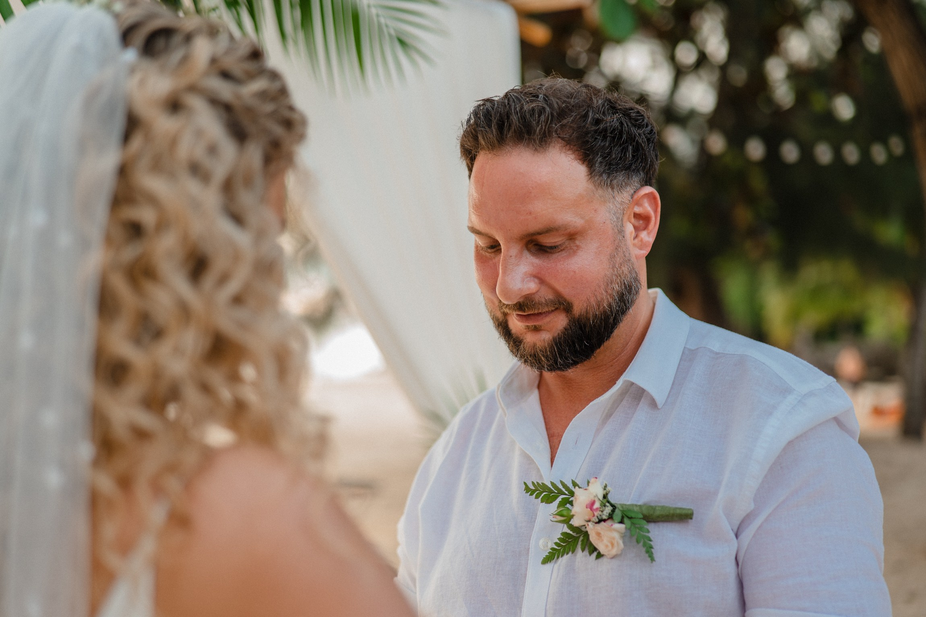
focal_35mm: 50
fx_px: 1286
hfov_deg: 39.6
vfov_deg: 27.0
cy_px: 308
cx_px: 463
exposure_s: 1/400
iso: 640
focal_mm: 50
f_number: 2
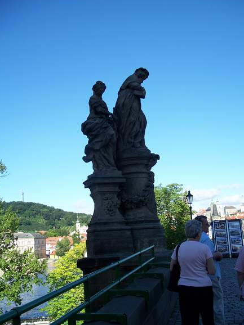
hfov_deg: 35.1
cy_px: 175
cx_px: 131
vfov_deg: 45.8
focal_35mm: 41
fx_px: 386
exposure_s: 1/640
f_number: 2.8
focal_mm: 7.8
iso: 64
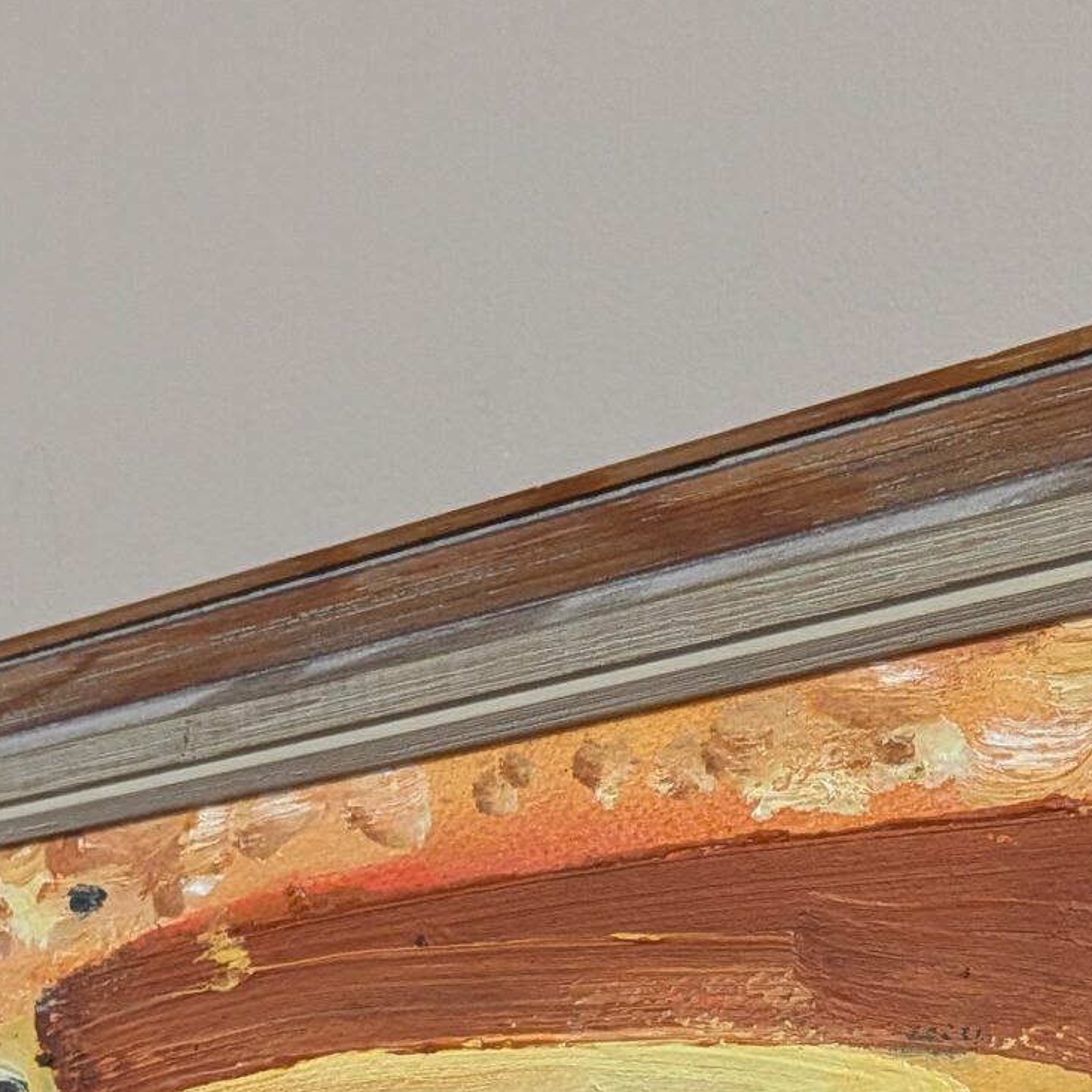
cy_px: 1454
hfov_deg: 23.3
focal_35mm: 74
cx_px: 472
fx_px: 2641
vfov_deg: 21.0
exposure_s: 1/100
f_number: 1.7
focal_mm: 4.53
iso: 584
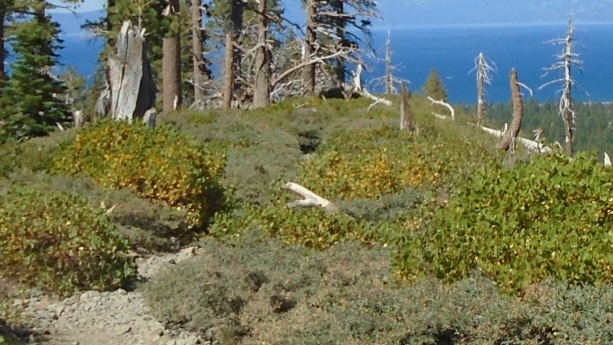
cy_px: 106
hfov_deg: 22.2
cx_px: 529
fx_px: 1528
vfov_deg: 12.9
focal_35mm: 94
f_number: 8
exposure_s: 1/200
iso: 100
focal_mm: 4.6
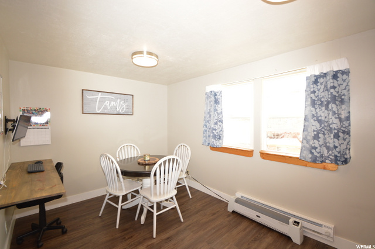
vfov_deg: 77.3
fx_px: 156
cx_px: 188
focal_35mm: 15
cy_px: 124
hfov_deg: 100.4
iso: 400
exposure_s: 1/100
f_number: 5
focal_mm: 10
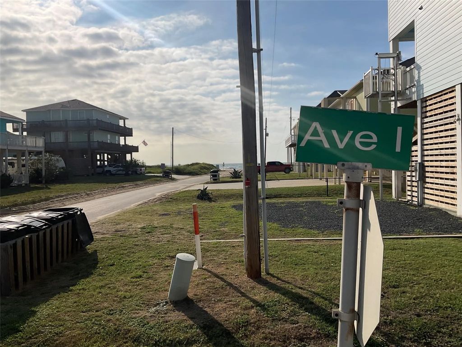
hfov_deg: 61.7
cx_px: 231
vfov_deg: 48.2
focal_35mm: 29
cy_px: 174
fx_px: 387
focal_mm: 3
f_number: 1.8
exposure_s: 1/7407
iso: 16
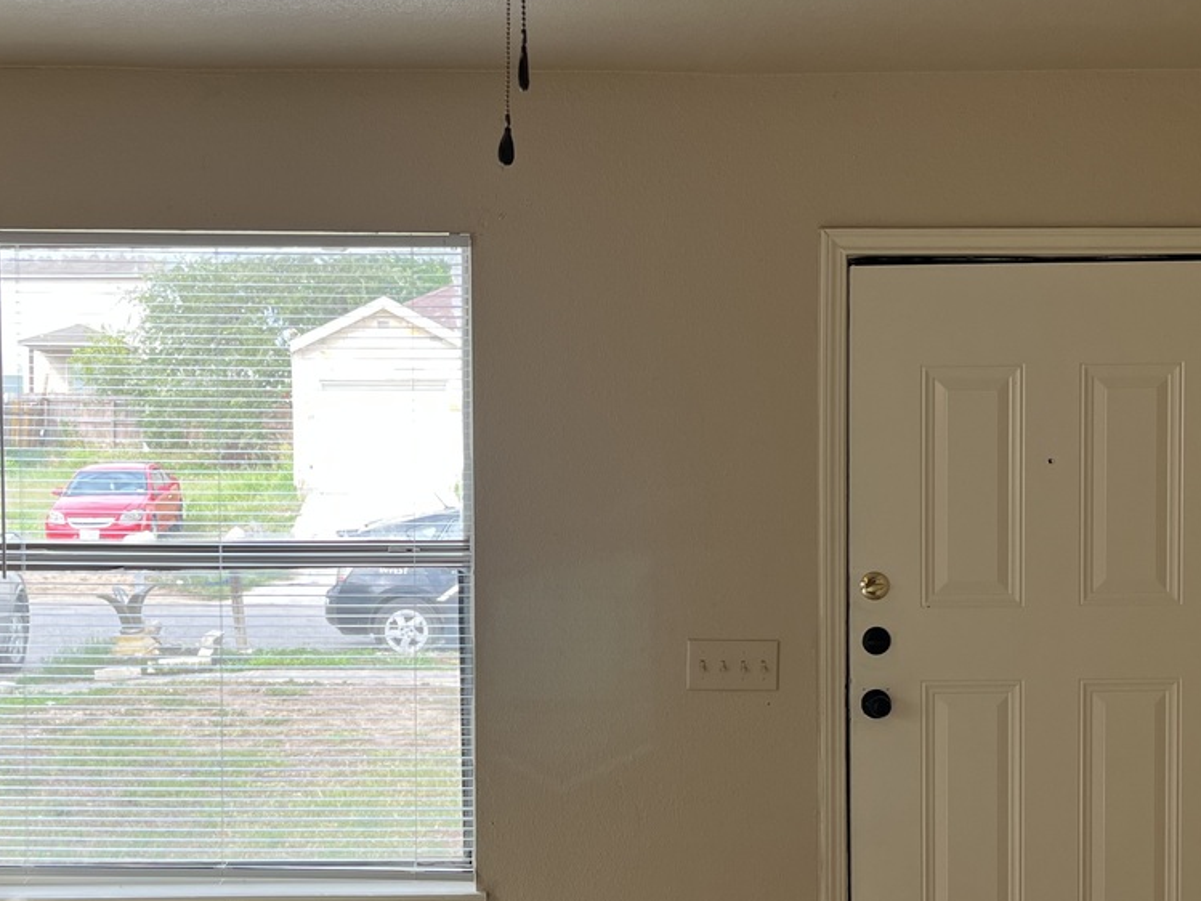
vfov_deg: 29.1
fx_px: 1735
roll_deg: -0.2
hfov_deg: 38.0
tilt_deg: -1.2
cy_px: 534
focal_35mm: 50
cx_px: 468
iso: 40
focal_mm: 5.1
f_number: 1.6
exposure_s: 1/169
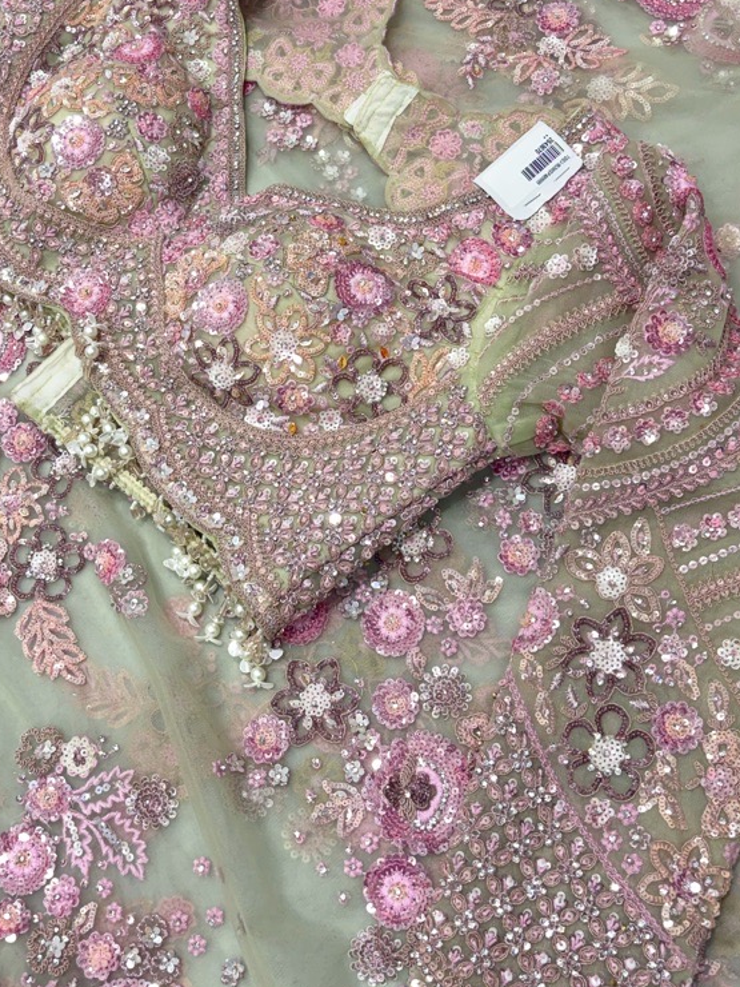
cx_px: 320
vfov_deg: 41.9
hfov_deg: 32.1
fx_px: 1283
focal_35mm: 45
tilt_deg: -65.3
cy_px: 408
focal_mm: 5.96
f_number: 1.6
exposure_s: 1/100
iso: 64
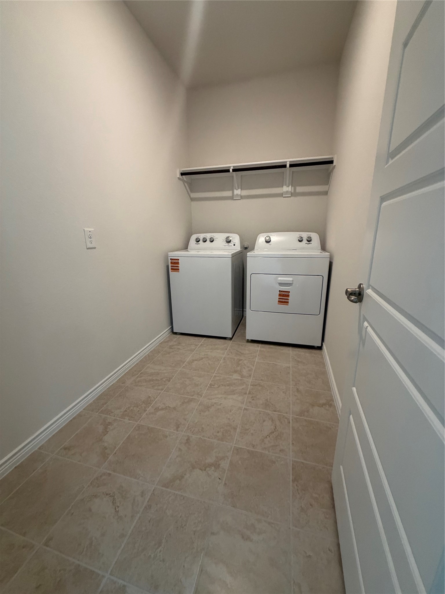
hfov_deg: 85.7
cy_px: 297
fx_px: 240
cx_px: 222
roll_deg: +0.5
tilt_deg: -14.3
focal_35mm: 14
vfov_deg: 102.1
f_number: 2.2
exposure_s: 1/89
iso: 320
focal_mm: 2.22
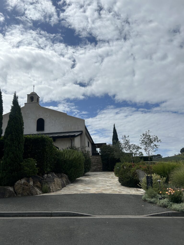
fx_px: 184
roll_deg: +0.6
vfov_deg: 67.3
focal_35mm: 26
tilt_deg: +18.0
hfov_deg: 53.1
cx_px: 92
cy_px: 122
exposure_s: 1/16393
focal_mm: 5.7
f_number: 1.5
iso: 50
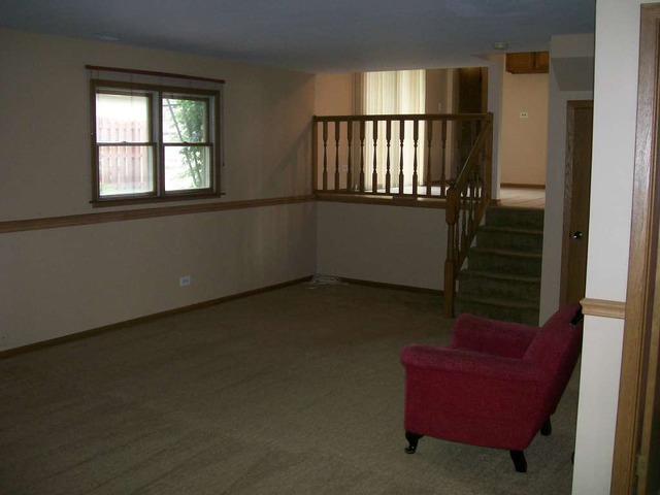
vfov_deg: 39.7
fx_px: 686
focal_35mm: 36
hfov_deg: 51.4
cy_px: 248
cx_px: 330
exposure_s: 1/64
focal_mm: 6
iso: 140
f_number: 2.7
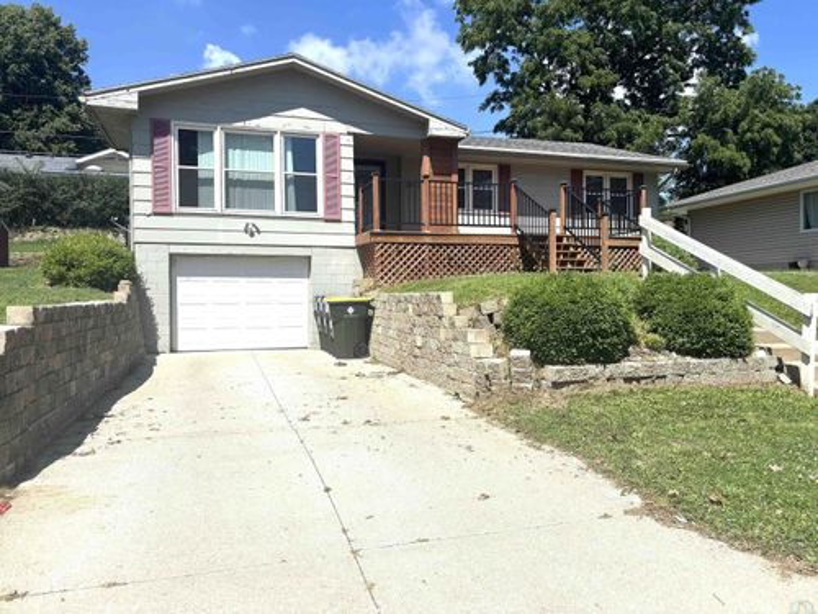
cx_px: 409
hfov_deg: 67.3
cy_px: 307
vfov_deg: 53.1
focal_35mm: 26
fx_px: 614
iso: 50
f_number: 1.6
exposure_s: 1/4425
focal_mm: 5.96
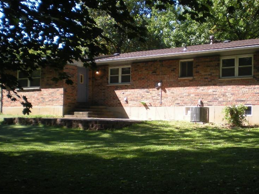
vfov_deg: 24.0
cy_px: 113
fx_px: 456
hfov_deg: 31.5
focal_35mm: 61
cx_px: 169
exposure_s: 1/199
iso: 64
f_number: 3.5
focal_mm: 7.4
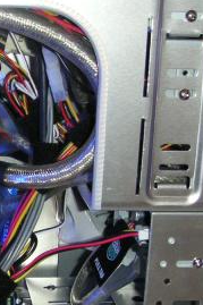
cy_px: 232
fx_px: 796
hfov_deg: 13.9
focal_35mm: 94
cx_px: -65
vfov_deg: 21.5
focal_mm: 6
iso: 160
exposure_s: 1/45
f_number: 2.8
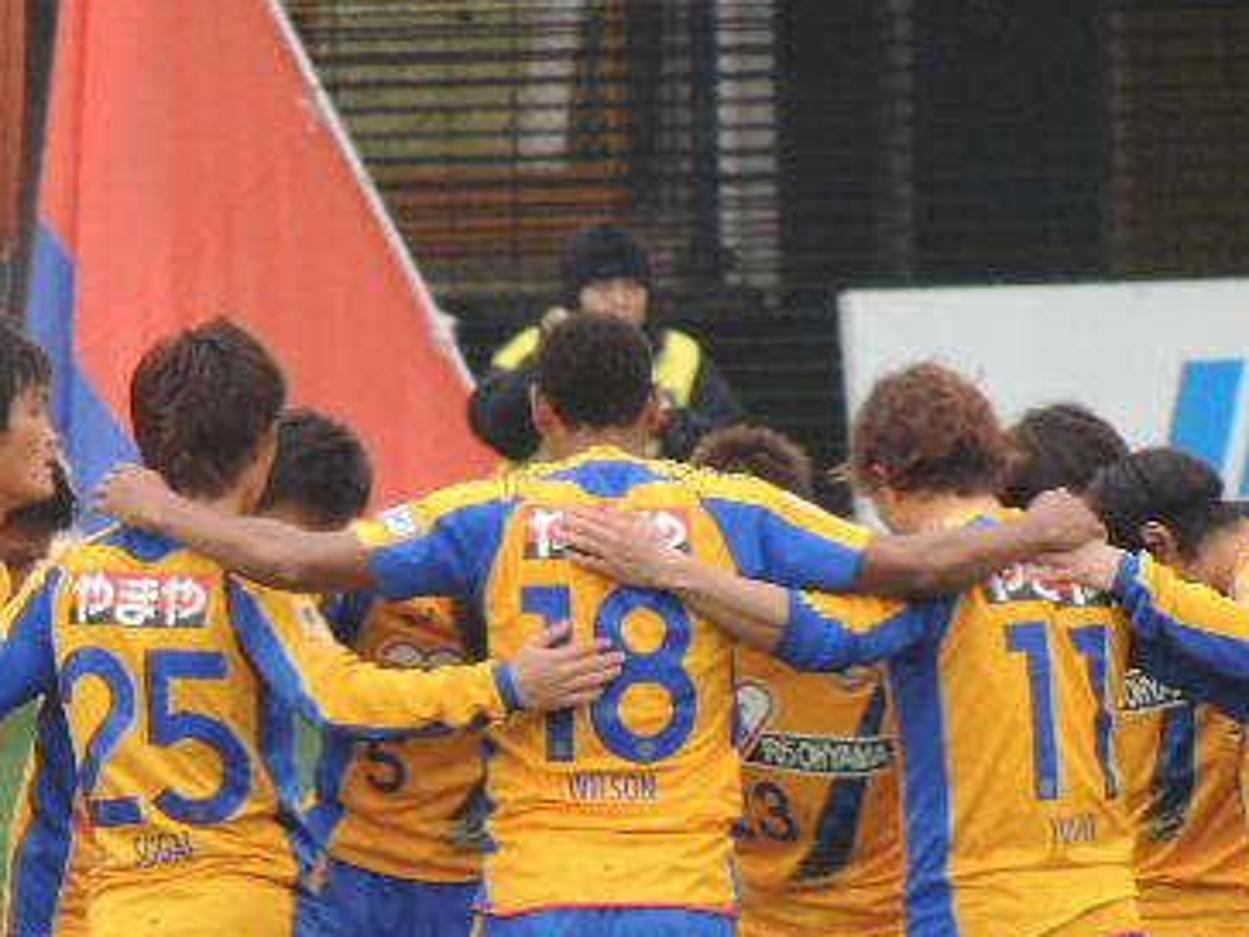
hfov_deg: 1.3
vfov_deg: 0.9
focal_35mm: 1582
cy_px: 786
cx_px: 576
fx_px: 57081
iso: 400
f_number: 5.5
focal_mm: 160.5
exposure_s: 1/200
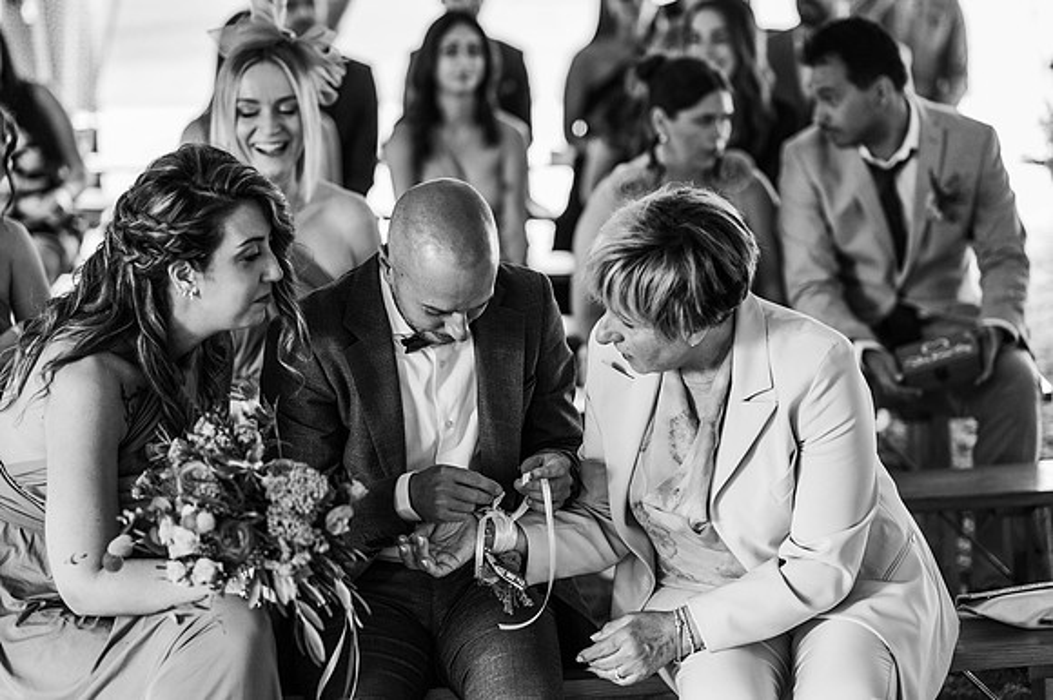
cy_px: 350
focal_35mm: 85
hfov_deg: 23.9
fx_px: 2485
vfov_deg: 16.1
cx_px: 526
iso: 1100
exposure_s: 1/200
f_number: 2.2
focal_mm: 85
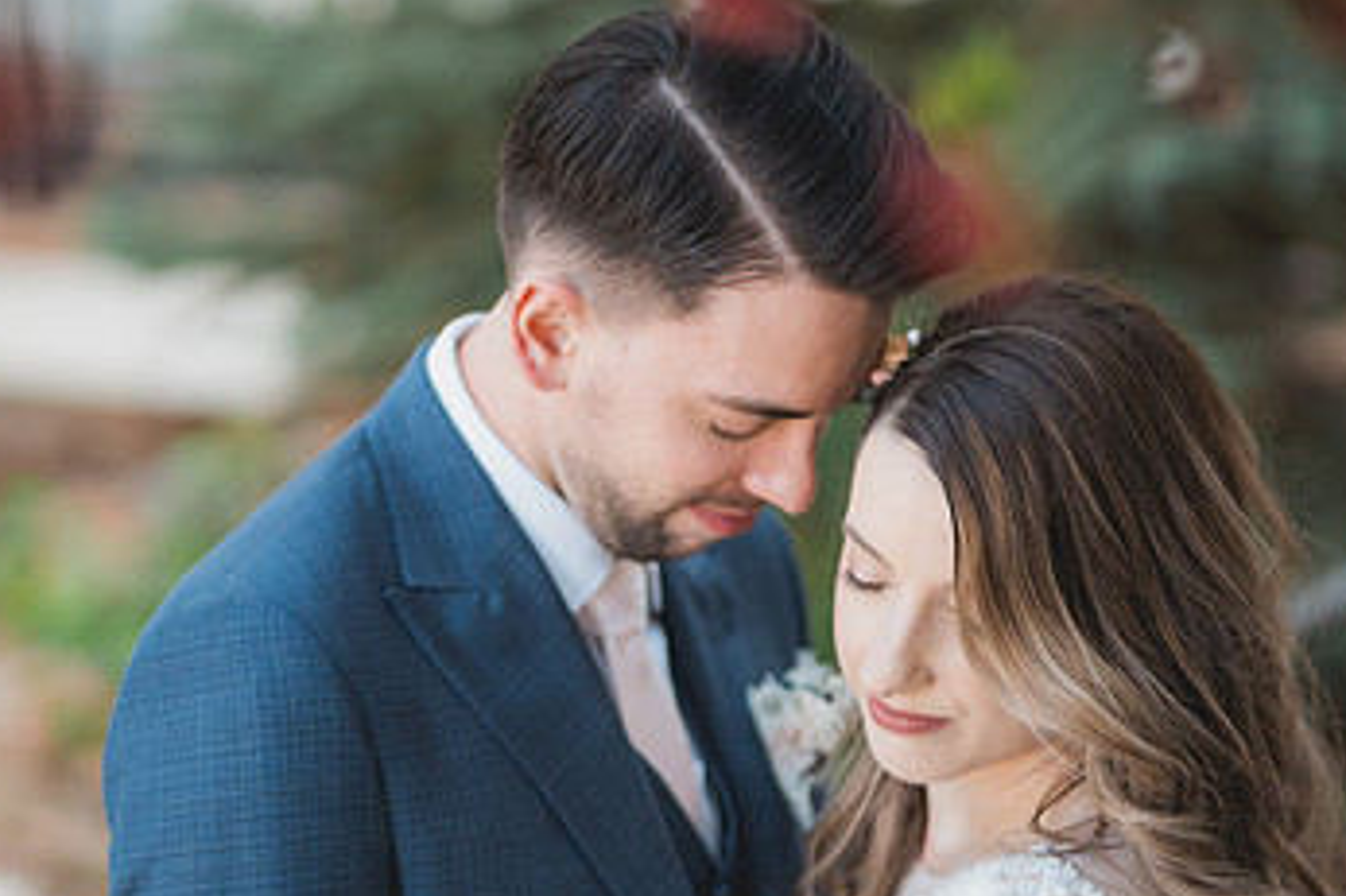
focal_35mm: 144
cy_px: 518
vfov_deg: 9.5
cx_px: 667
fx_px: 5381
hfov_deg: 14.3
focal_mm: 85
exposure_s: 1/1000
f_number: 1.8
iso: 1000
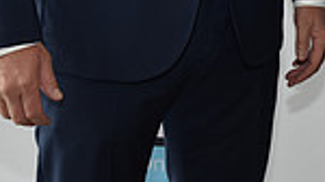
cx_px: 436
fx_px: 1119
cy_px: -196
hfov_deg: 15.6
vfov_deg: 8.7
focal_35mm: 130
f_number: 5.6
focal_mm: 32
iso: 400
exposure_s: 1/60
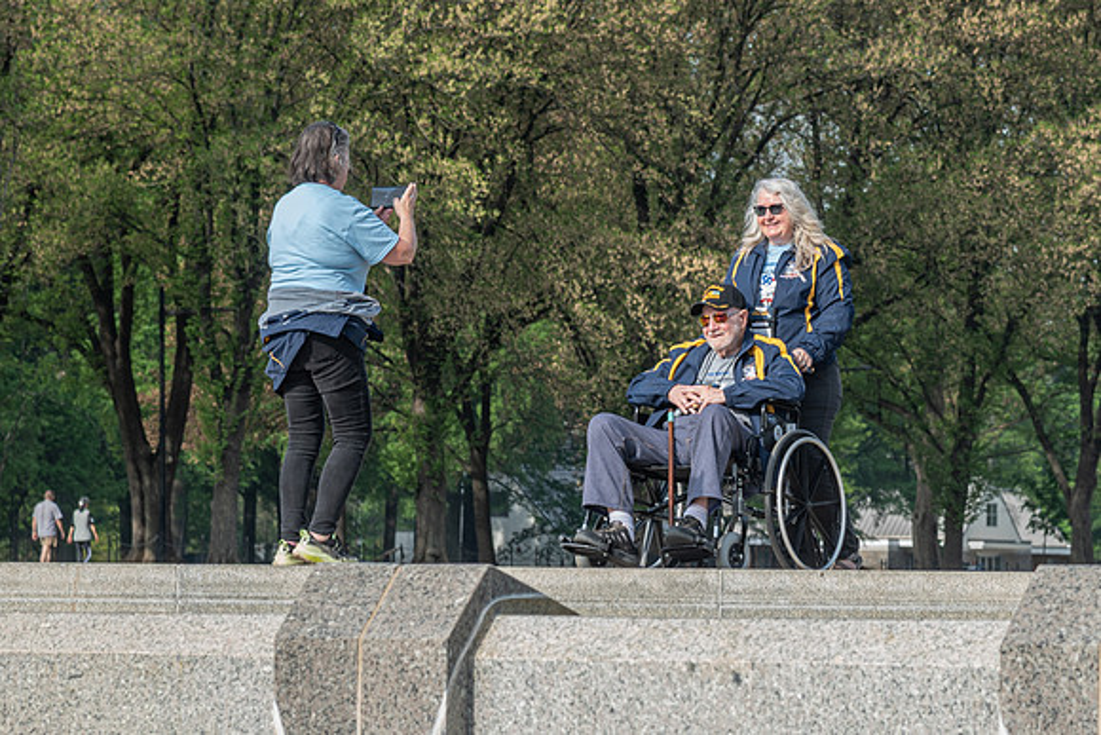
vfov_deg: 6.3
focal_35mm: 217
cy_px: 447
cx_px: 758
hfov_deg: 9.5
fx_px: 6646
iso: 160
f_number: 8
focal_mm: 120
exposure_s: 1/125
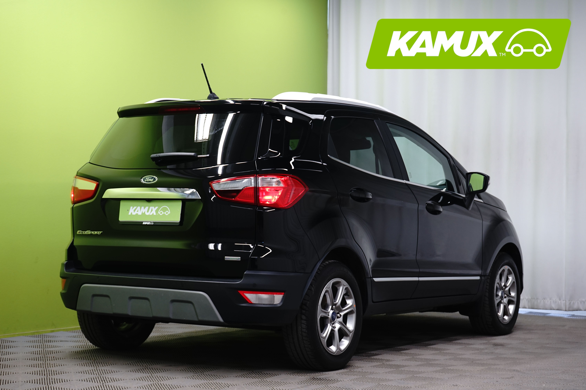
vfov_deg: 19.5
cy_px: 195
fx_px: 1139
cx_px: 293
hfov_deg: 28.8
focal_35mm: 70
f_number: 8
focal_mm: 70
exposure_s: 1/6
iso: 500
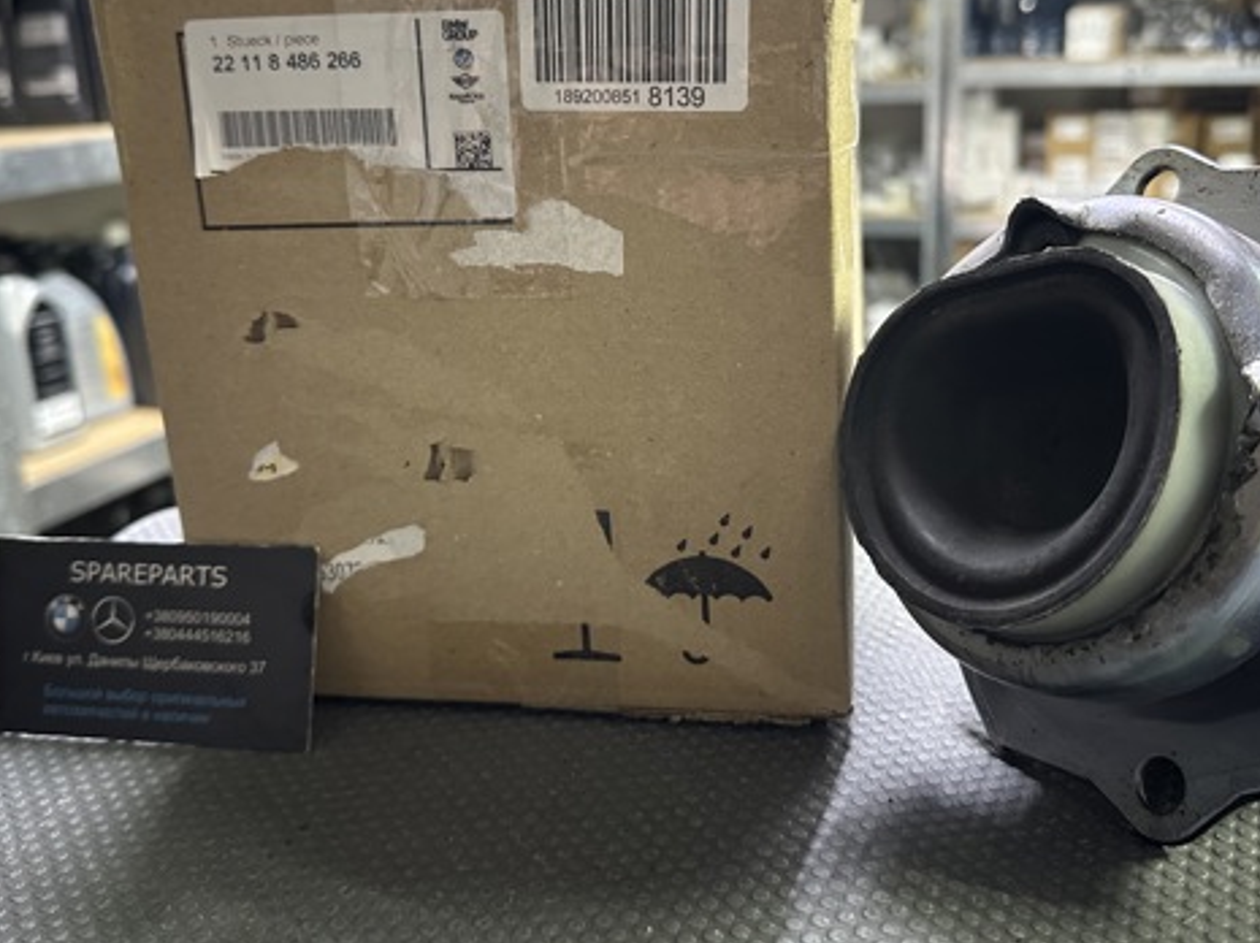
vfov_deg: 42.6
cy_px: 359
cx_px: 672
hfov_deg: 55.3
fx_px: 1200
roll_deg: +2.1
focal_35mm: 33
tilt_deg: -15.0
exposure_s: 1/60
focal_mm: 6.86
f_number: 1.78
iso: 500
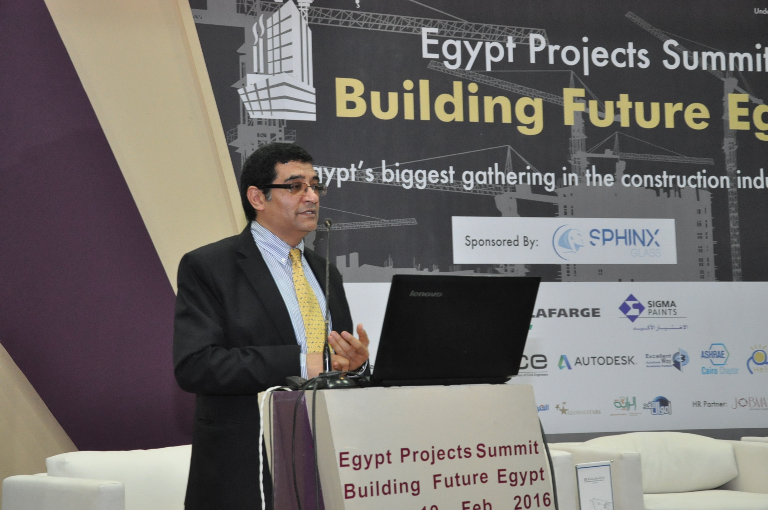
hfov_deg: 33.4
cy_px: 255
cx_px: 384
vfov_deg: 22.6
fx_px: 1278
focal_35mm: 60
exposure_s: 1/80
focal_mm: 40
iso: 2500
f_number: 4.5
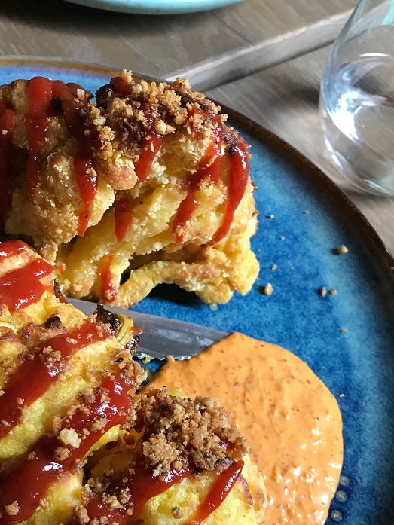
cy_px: 363
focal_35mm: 42
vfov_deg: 43.9
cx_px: 151
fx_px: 637
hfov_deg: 34.2
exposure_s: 1/24
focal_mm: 3.99
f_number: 1.8
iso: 40
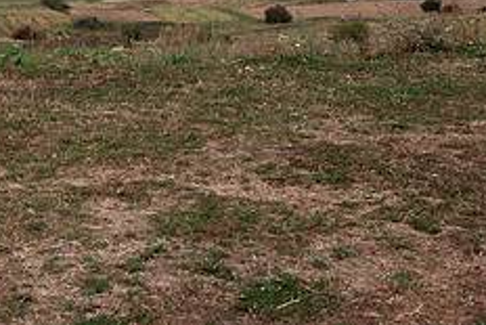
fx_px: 1067
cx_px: -103
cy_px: -26
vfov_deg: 16.8
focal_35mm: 79
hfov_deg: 23.4
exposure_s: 1/640
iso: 250
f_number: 5
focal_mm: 28
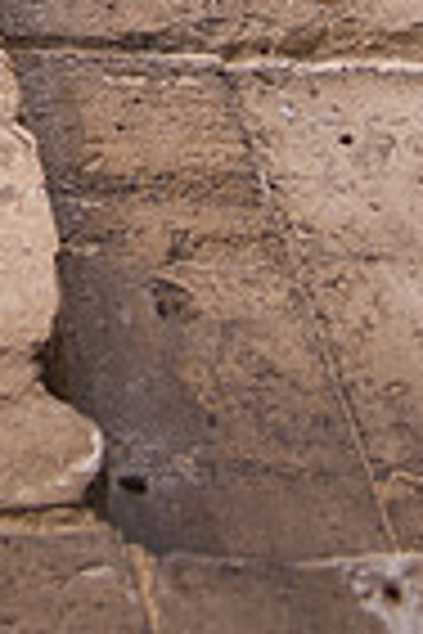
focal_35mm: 115
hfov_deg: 11.4
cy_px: -225
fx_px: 2027
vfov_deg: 16.6
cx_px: -209
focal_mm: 24
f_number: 4
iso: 140
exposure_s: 1/60
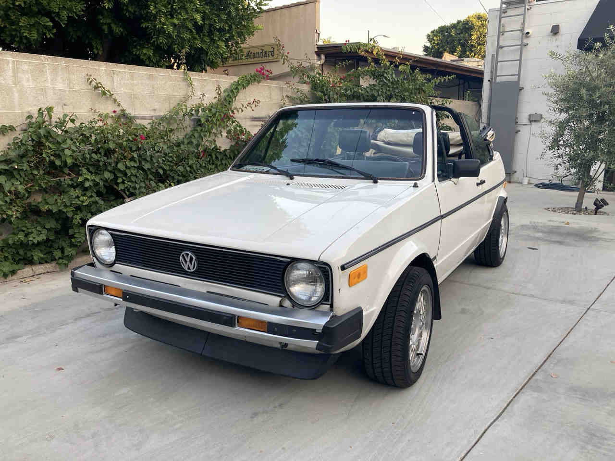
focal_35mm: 28
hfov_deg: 63.4
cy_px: 230
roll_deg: -0.3
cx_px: 308
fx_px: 497
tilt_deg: -11.1
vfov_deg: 49.7
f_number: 1.8
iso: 32
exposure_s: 1/121
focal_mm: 3.99
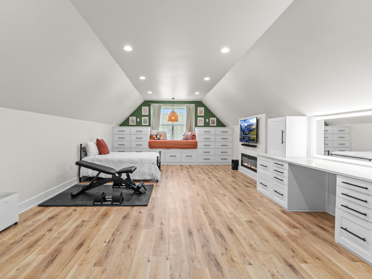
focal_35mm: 17
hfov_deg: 90.9
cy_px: 137
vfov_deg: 74.7
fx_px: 183
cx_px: 173
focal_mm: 10
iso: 200
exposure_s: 1/2.5
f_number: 9
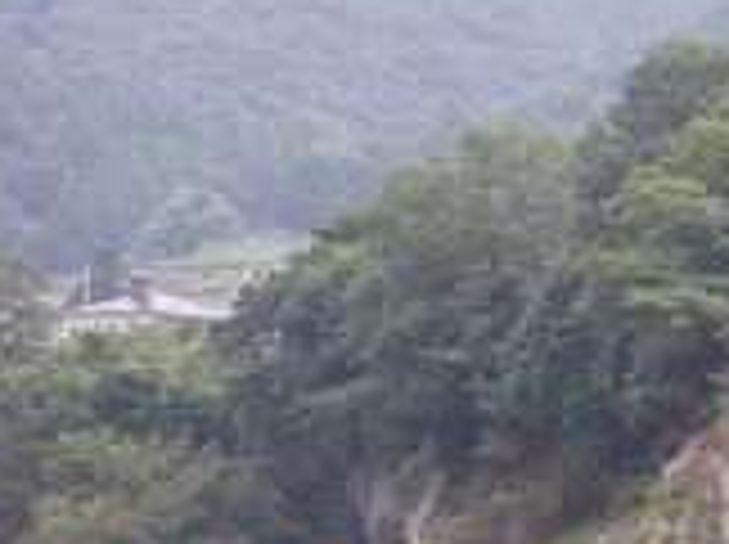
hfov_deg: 9.7
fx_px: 4269
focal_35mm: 203
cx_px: 702
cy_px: 459
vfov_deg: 7.3
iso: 160
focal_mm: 16.7
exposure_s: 1/125
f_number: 5
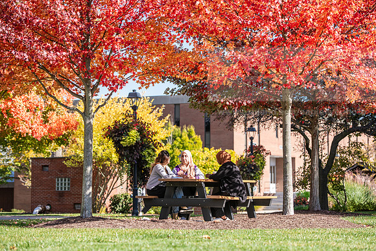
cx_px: 188
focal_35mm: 98
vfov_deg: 14.0
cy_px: 126
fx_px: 1024
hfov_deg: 20.8
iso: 160
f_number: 4
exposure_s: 1/500
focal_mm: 98
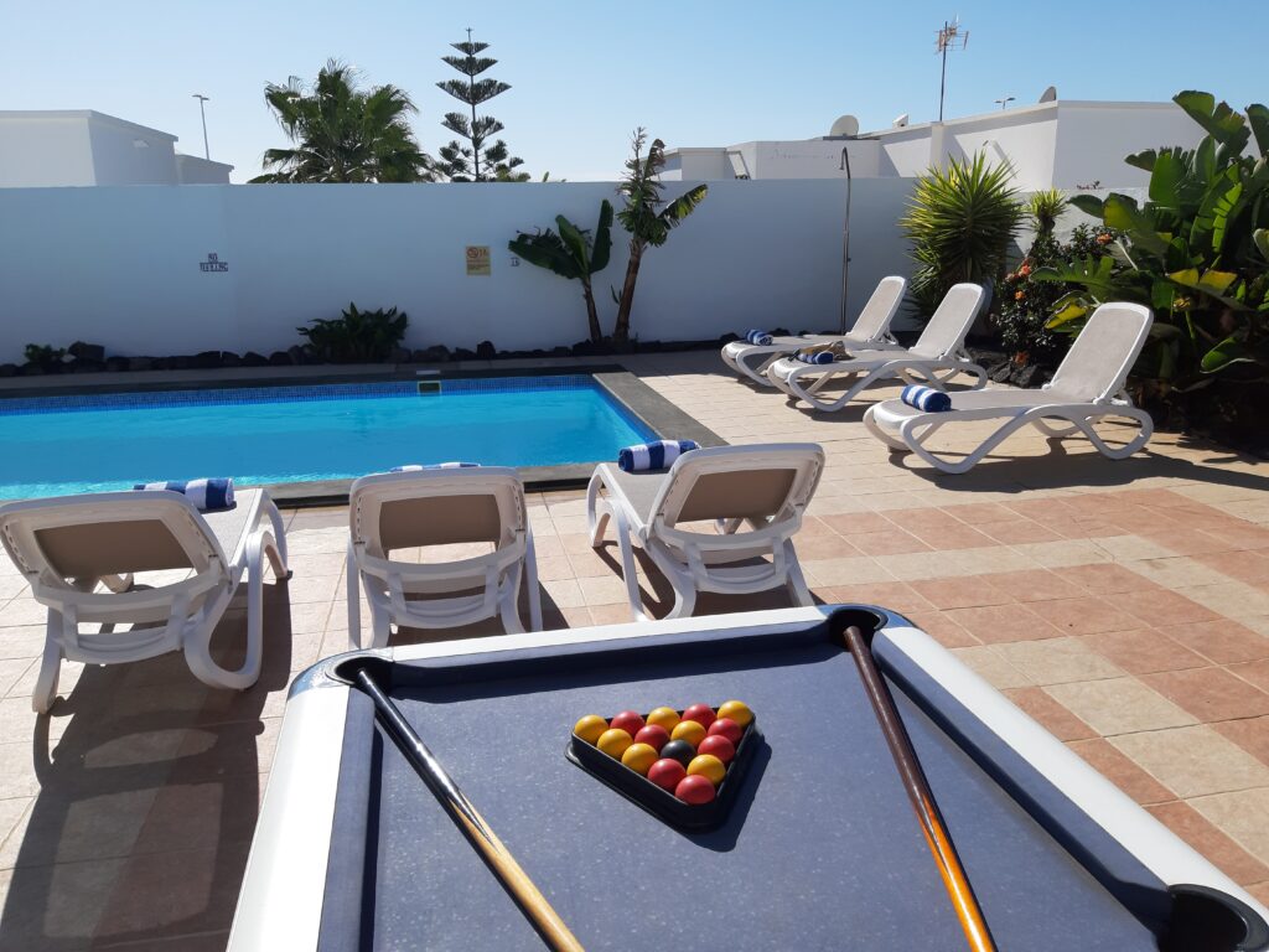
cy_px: 476
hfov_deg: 65.3
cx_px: 634
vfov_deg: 51.4
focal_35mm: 27
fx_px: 990
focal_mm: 3.93
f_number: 1.7
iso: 40
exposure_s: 1/2392
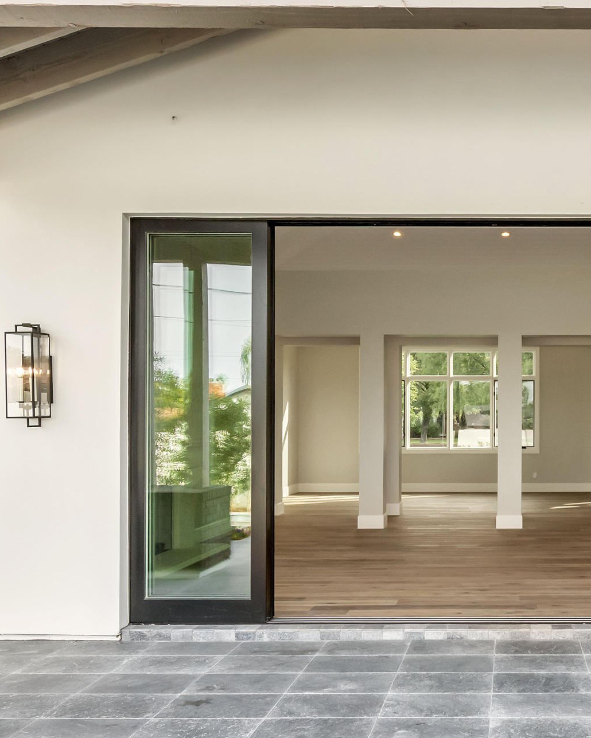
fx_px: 789
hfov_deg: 38.8
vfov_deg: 50.1
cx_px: 508
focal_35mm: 36
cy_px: 382
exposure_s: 1/250
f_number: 8
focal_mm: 11
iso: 400
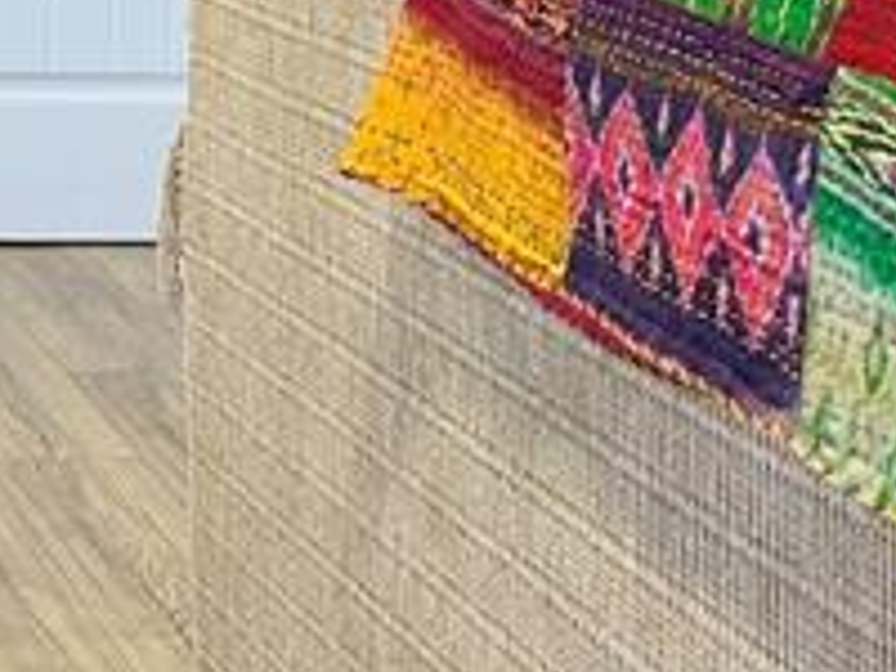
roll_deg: -0.7
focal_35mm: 123
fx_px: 3184
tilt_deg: -2.7
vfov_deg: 11.6
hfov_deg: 14.8
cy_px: -282
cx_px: -470
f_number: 1.78
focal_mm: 6.86
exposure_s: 1/60
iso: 200
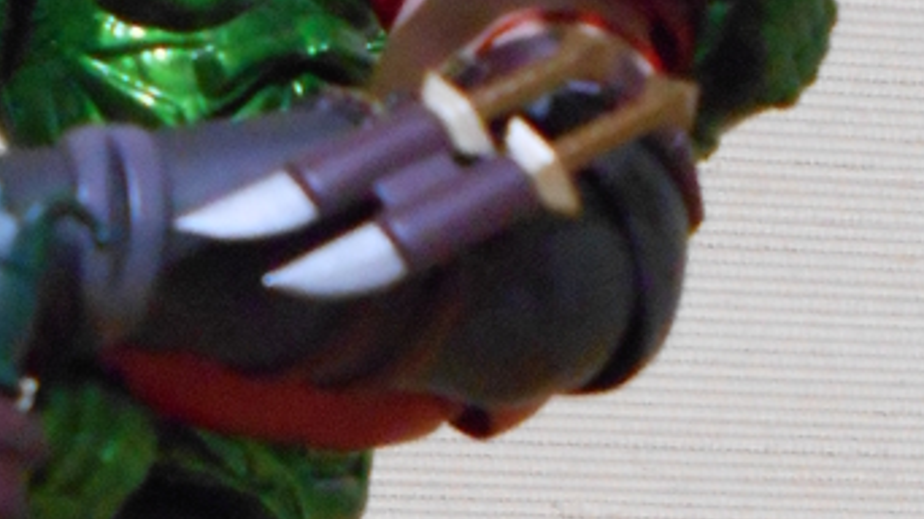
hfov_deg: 19.9
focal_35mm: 107
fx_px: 2620
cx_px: 316
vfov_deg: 11.1
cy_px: 584
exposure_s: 1/20
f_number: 3.4
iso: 800
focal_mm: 5.1
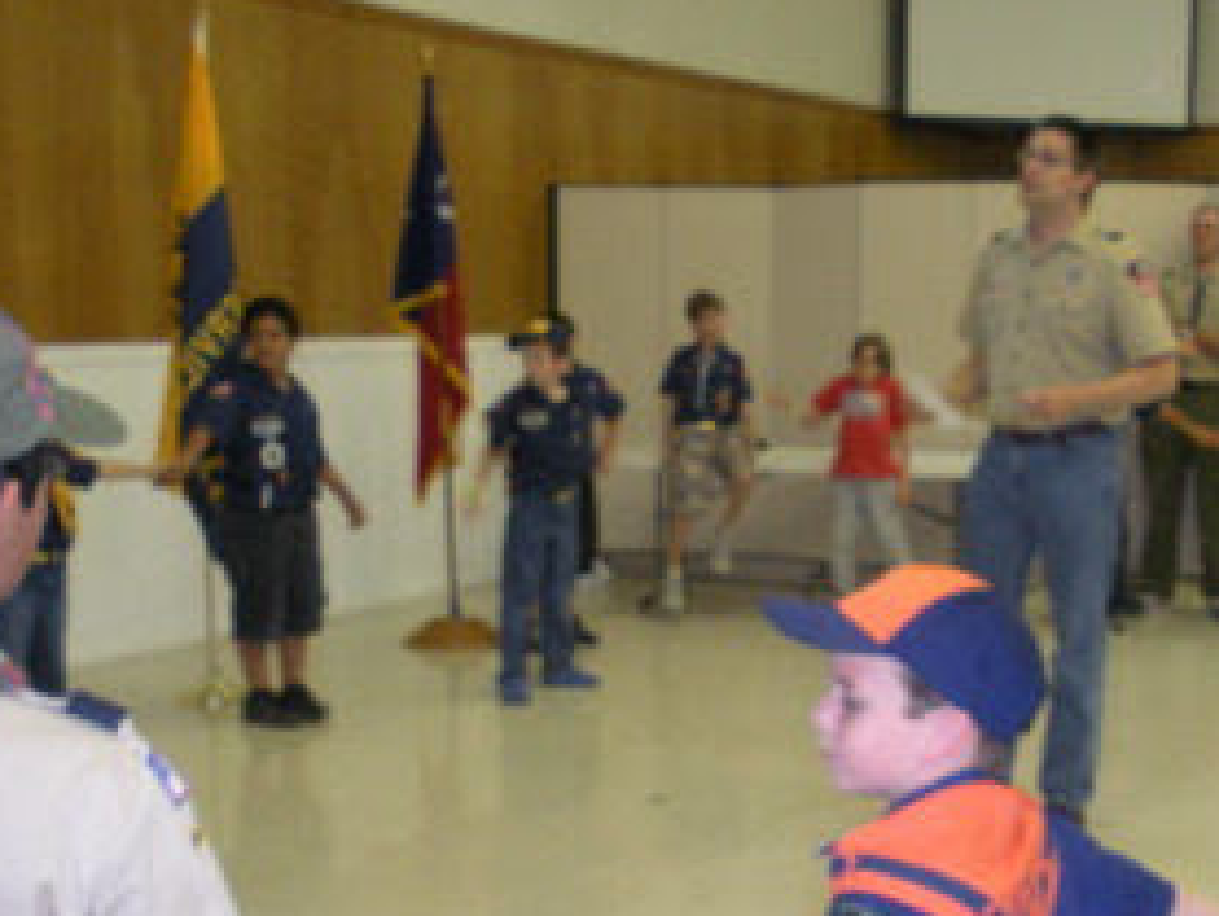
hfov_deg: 32.4
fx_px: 2079
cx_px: 802
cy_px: 592
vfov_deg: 24.8
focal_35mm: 59
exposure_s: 1/32
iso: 260
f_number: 3.5
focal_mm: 6.3
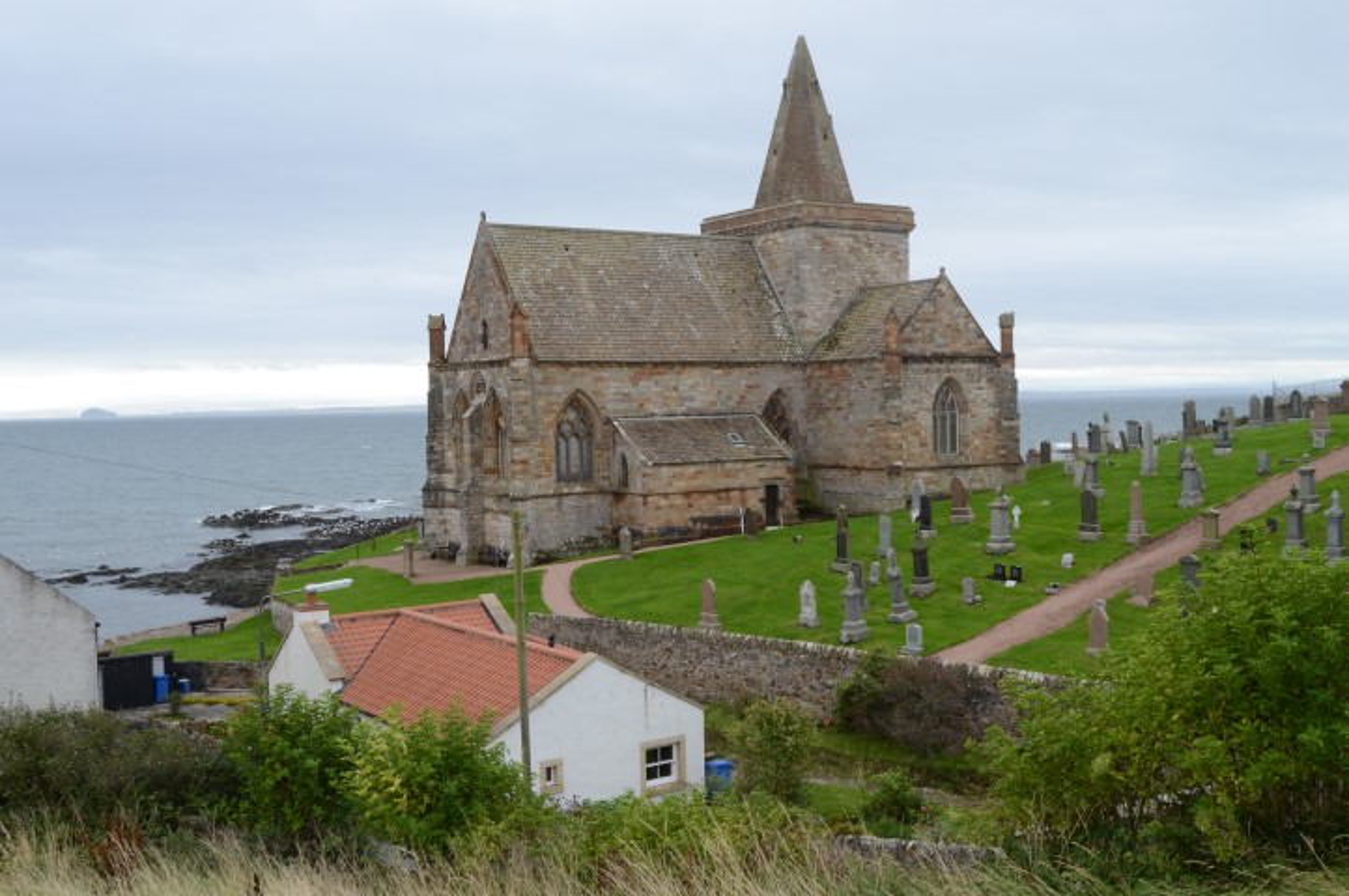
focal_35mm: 34
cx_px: 674
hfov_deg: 55.1
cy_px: 448
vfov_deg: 38.3
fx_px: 1292
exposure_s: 1/80
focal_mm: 23
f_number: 9
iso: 400
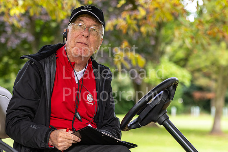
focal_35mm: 105
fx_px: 665
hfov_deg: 19.5
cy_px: 76
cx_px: 114
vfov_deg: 13.0
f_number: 2.8
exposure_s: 1/320
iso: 200
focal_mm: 70
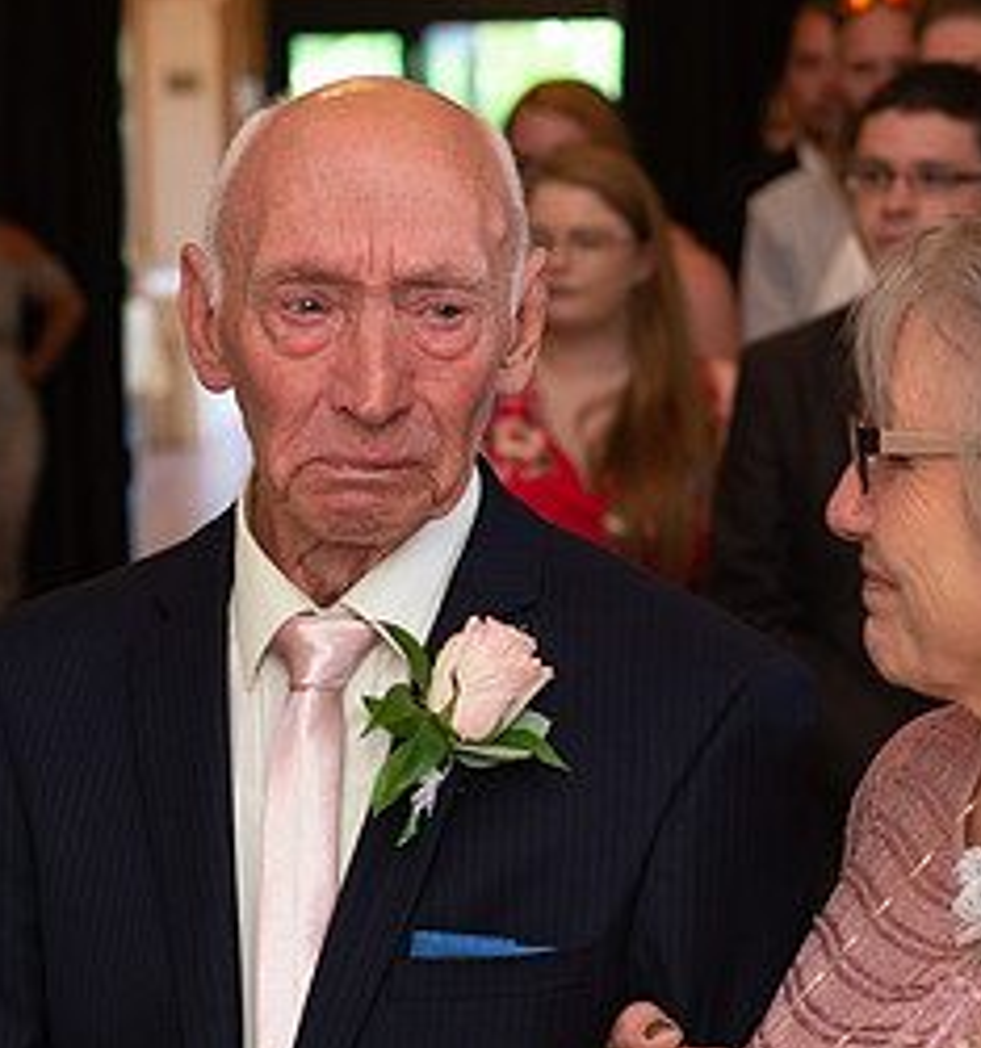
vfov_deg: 14.8
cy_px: 456
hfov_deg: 13.8
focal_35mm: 122
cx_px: 467
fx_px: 4048
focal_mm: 35
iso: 400
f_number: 2.8
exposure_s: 1/100
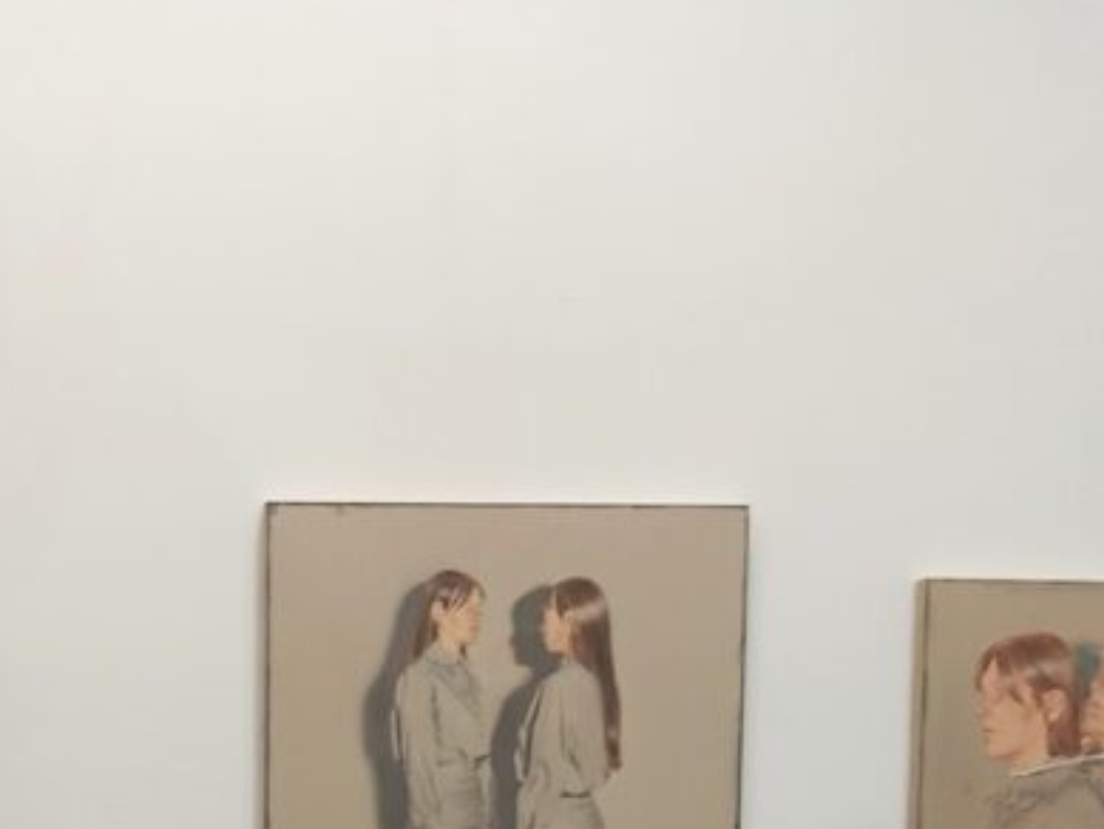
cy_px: 1050
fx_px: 2265
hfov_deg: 26.8
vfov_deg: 19.3
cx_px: 196
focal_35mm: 71
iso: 50
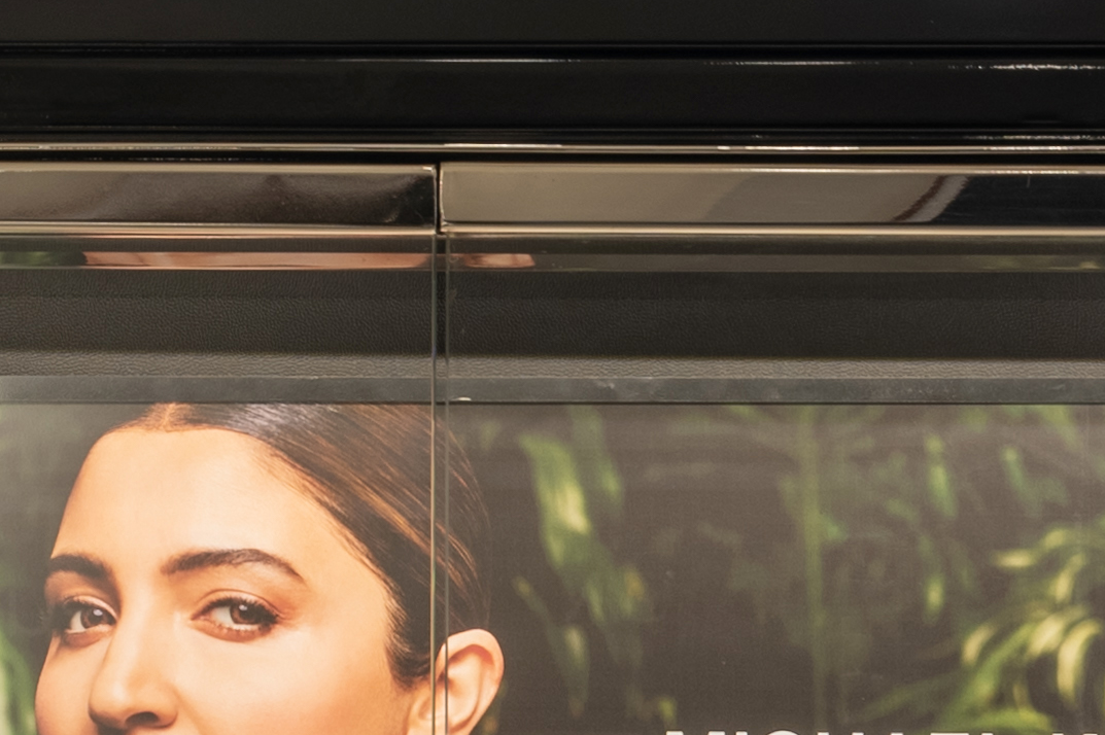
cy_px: 1277
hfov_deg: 6.5
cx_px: 2248
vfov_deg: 4.4
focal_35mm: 309
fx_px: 9478
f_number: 9
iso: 100
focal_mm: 55
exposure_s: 1/30
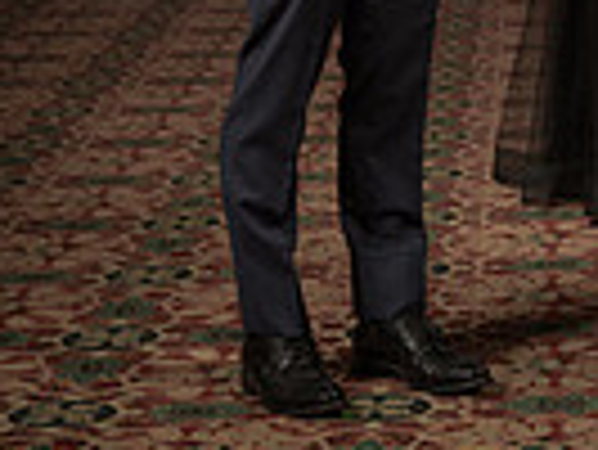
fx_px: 2818
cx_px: 522
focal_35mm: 163
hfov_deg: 12.0
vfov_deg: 8.6
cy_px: -486
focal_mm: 50
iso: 100
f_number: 5.6
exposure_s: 1/160
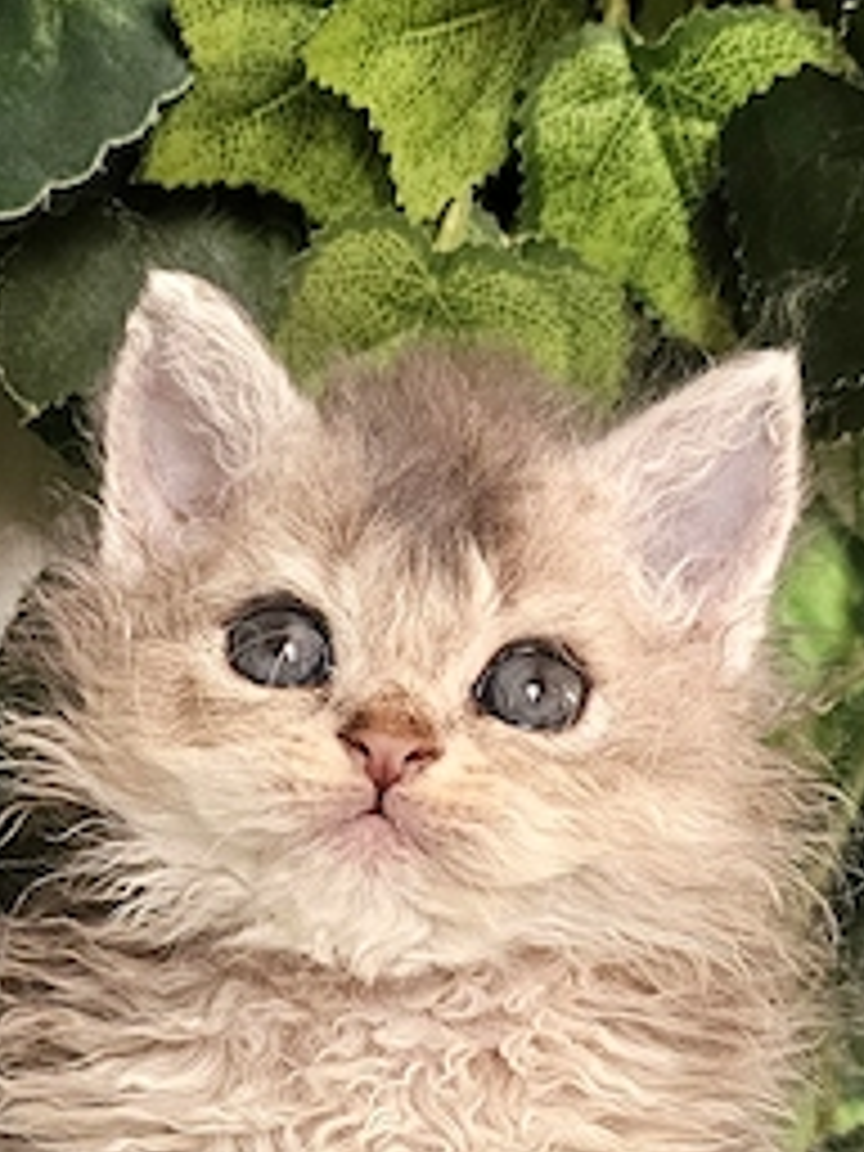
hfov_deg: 39.4
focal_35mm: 36
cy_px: 873
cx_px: 315
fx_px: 1198
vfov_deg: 49.2
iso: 500
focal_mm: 6.3
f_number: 1.7
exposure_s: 1/101
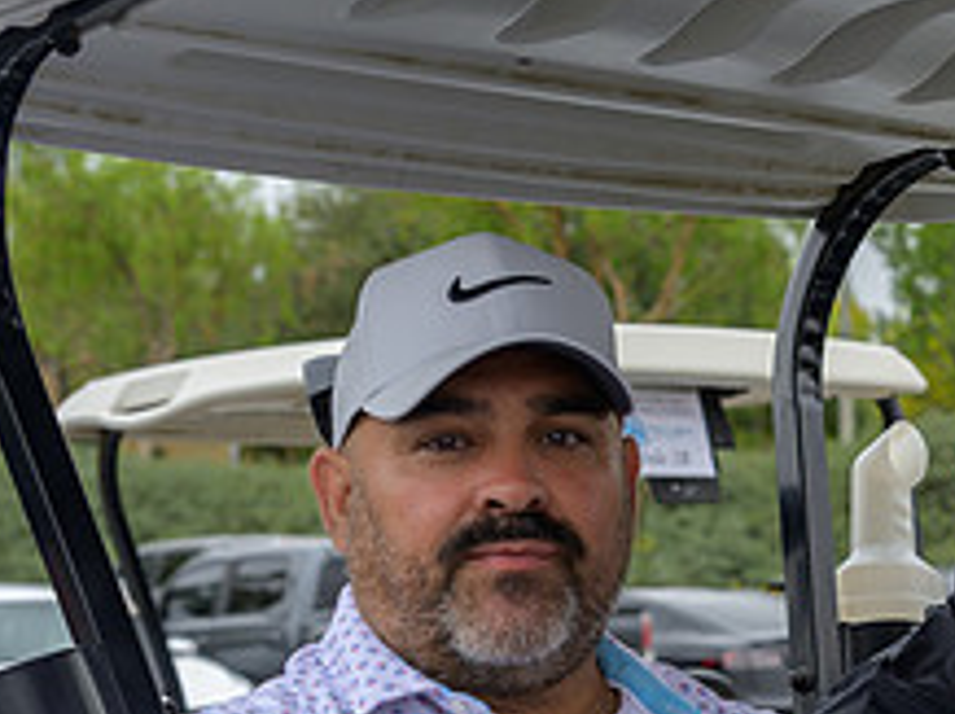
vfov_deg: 14.4
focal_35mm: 100
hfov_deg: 19.4
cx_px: 815
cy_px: 826
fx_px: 2756
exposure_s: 1/200
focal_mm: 39
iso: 100
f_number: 4
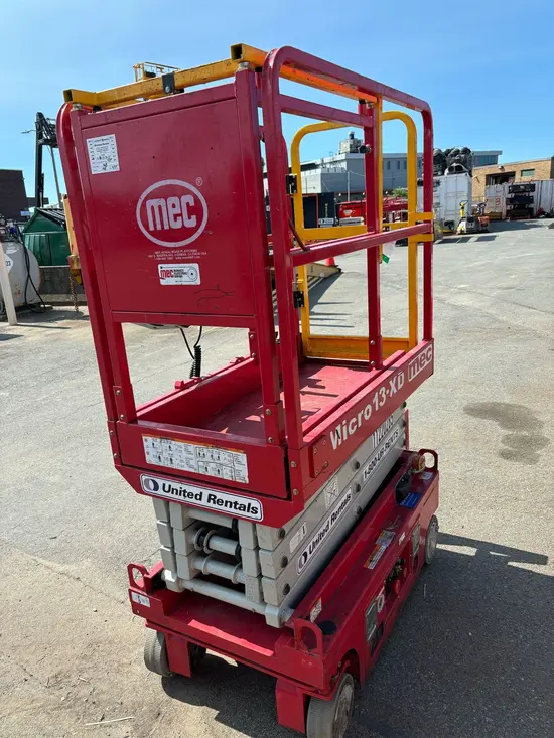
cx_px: 277
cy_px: 369
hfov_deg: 53.1
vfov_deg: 67.3
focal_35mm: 26
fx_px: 555
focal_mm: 5.96
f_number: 1.6
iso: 50
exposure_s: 1/1912
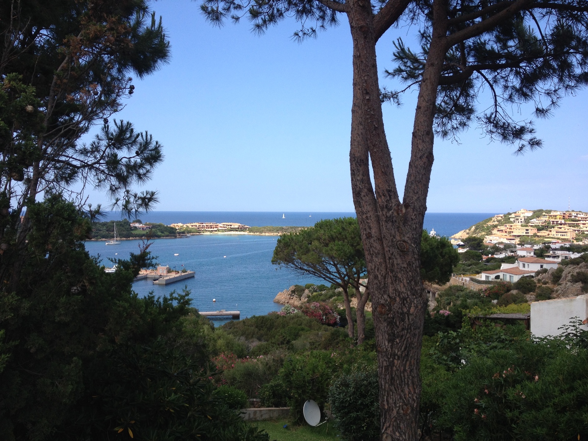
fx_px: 595
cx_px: 294
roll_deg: -0.5
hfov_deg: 52.6
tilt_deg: -3.2
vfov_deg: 40.7
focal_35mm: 35
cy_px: 220
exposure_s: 1/968
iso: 50
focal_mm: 4.28
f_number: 2.4
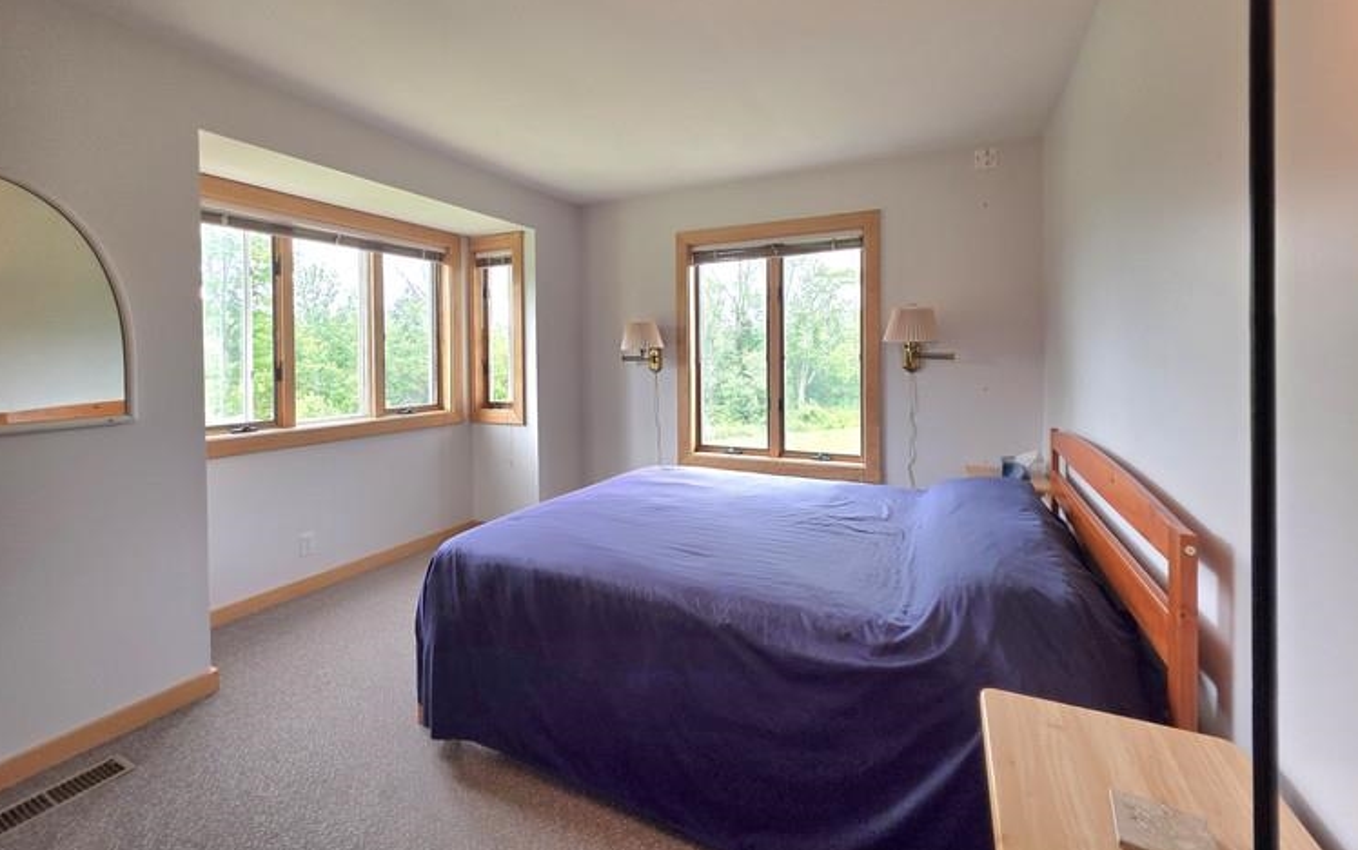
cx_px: 677
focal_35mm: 14
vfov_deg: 78.2
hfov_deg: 105.3
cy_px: 363
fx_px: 518
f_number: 1.9
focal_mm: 2.2
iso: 64
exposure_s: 1/120
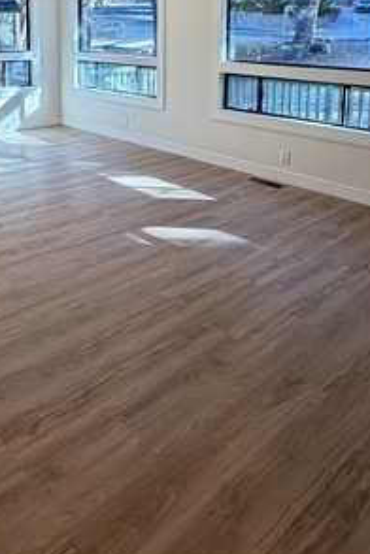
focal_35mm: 33
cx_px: 115
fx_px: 509
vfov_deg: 52.6
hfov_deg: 39.4
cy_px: 93
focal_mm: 2.22
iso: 80
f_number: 2.2
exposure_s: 1/120
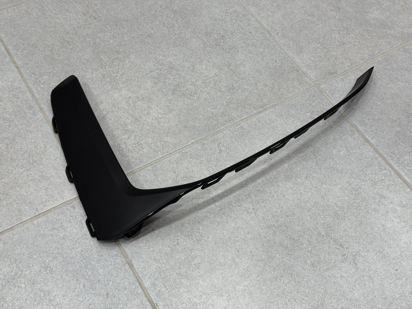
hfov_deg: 39.7
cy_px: 154
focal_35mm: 48
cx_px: 206
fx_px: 571
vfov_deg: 30.3
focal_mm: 6.76
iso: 50
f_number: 1.78
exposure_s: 1/168
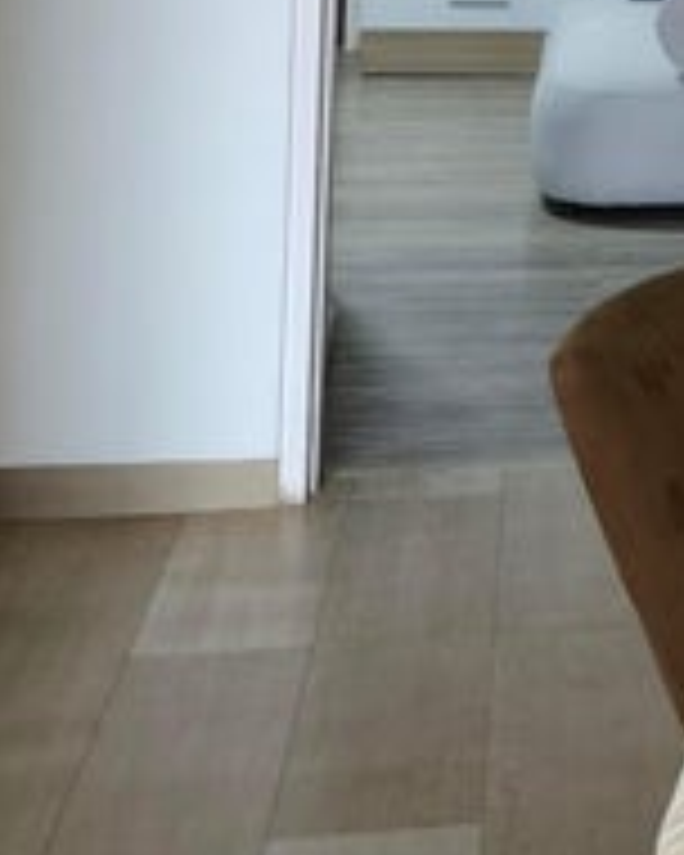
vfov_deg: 17.9
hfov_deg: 13.3
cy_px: -216
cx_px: 1334
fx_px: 2556
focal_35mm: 101
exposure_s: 1/38.9
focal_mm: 6.19
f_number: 1.65
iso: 800
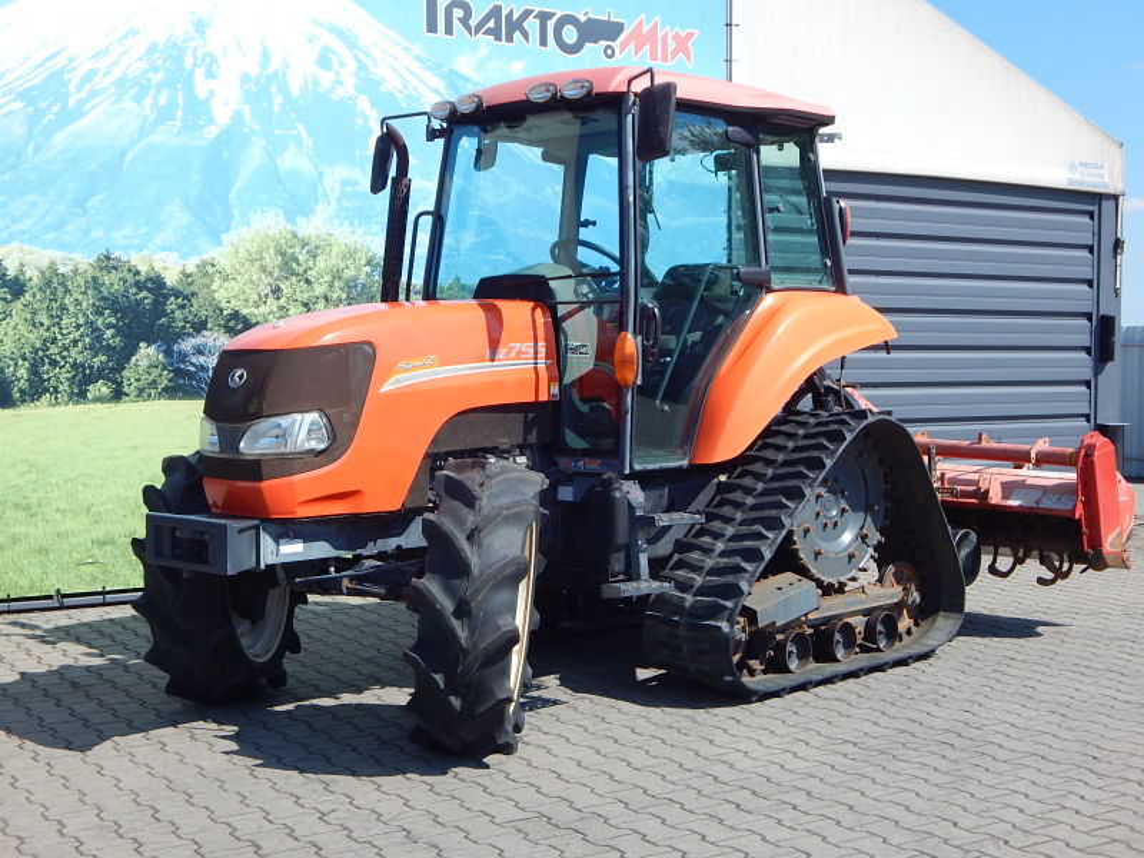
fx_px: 1586
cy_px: 429
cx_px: 572
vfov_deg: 30.3
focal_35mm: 48
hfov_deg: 39.7
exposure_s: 1/800
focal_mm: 8.6
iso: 125
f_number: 3.7
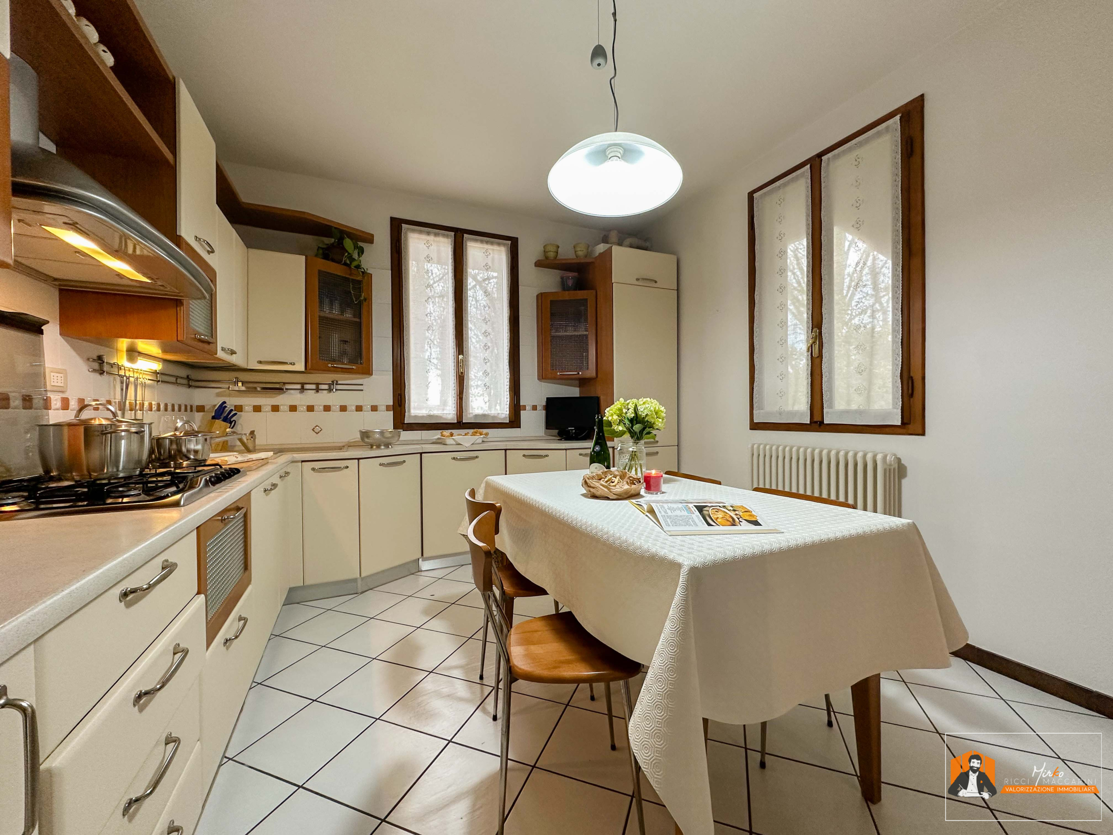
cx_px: 556
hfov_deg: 102.1
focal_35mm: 14
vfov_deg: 85.7
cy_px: 418
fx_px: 450
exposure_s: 1/100
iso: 200
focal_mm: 2.22
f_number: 2.2
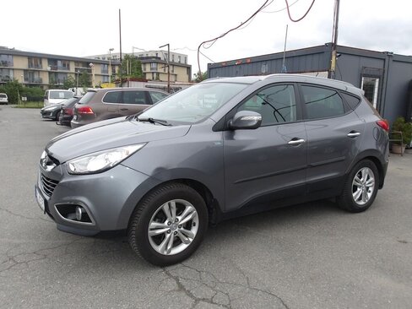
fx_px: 321
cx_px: 206
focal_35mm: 27
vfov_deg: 51.4
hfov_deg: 65.3
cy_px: 154
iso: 100
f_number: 3
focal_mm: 4.9
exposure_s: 1/350
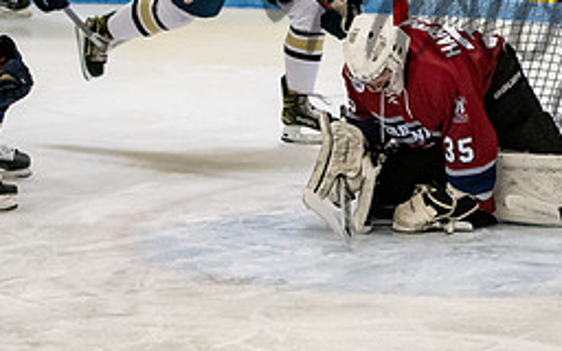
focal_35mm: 298
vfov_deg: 4.4
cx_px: 513
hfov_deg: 7.0
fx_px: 4564
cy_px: 117
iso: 2500
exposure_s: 1/800
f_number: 3.2
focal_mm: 70
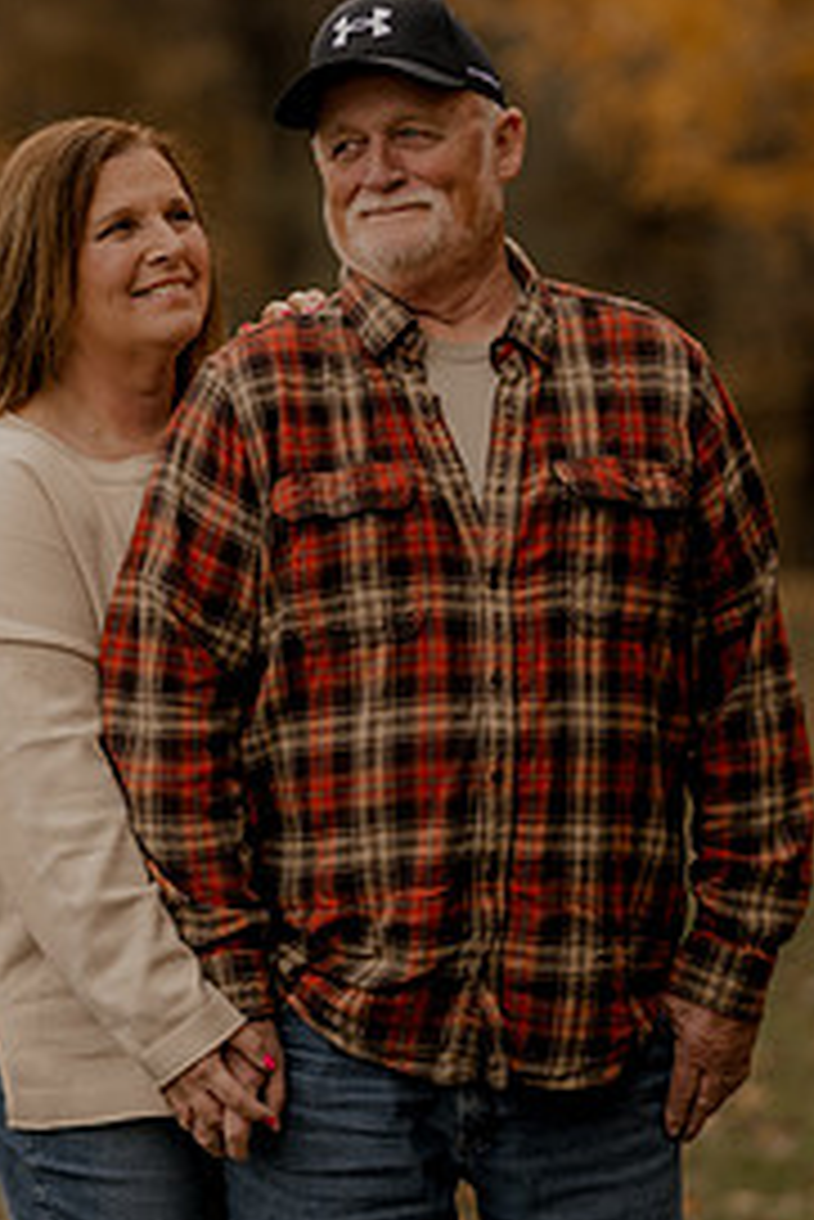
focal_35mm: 141
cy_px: 612
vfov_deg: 14.5
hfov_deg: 9.7
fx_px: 4776
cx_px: 301
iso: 250
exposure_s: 1/2500
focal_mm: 85
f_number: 1.8
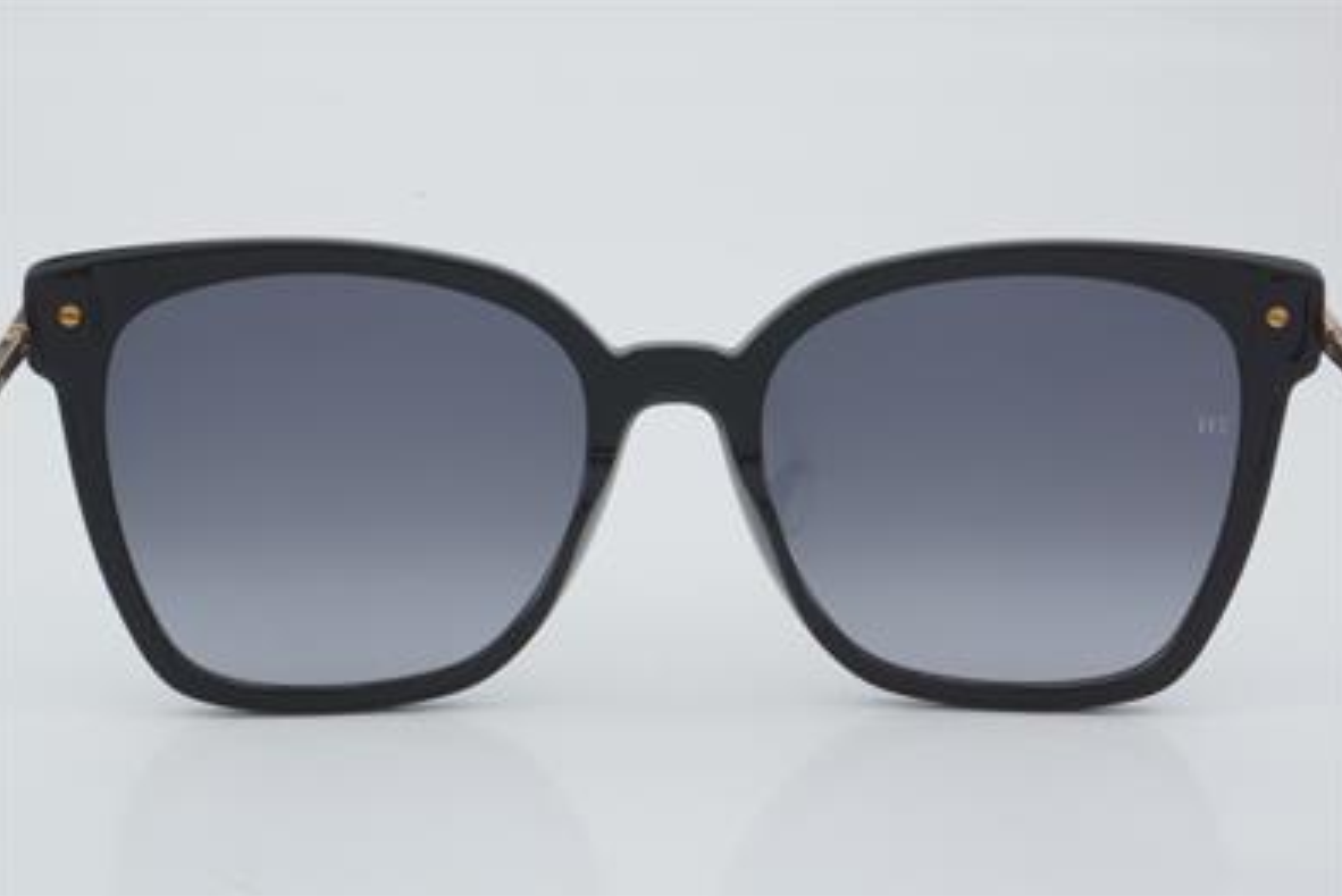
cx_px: 671
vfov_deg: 18.0
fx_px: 2834
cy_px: 450
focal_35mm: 76
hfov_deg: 26.6
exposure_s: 1/3
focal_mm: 50
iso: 100
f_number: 32
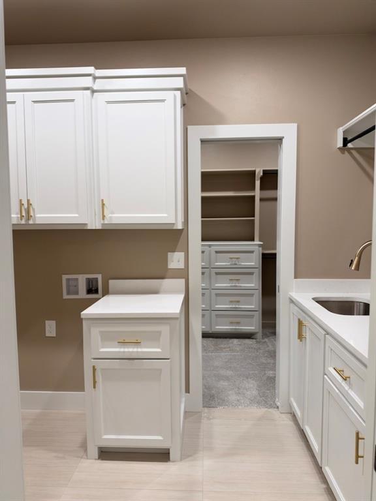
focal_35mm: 24
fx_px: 348
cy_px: 250
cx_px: 188
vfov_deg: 71.6
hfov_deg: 56.8
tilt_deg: -4.8
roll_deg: +0.3
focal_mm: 6.93
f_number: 1.8
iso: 250
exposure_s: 1/120
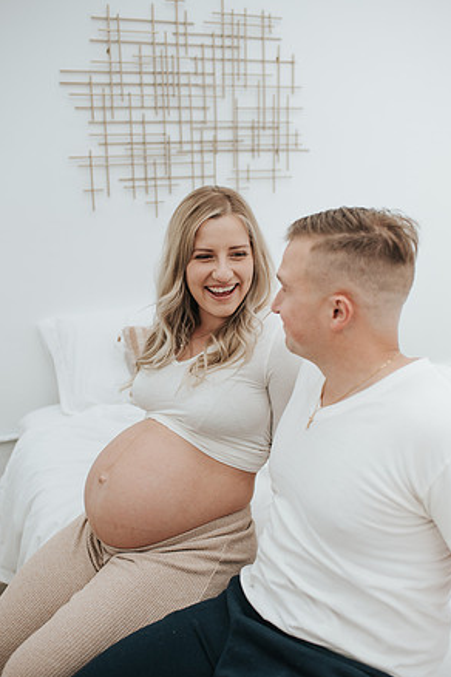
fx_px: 676
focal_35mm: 36
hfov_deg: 36.9
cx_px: 230
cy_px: 343
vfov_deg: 53.1
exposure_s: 1/250
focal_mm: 35
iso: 450
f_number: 2.8
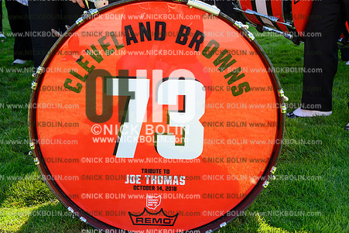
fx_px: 436
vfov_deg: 29.9
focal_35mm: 45
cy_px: 106
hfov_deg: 43.4
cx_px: 140
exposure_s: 1/320
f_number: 8
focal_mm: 35
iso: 800
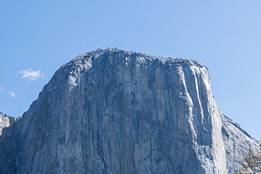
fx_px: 500
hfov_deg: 28.7
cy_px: 148
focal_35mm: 69
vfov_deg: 19.5
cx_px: 58
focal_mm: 34
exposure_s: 1/250
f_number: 22
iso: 1000
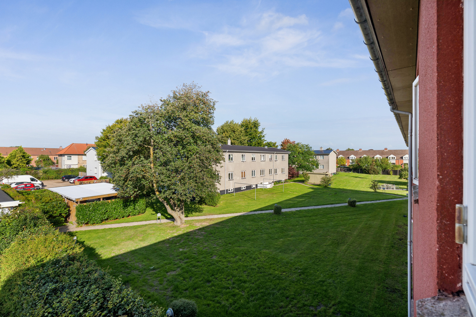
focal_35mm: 16
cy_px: 158
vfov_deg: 73.7
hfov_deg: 96.7
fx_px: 212
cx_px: 238
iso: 160
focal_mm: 16
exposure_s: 1/200
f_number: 9
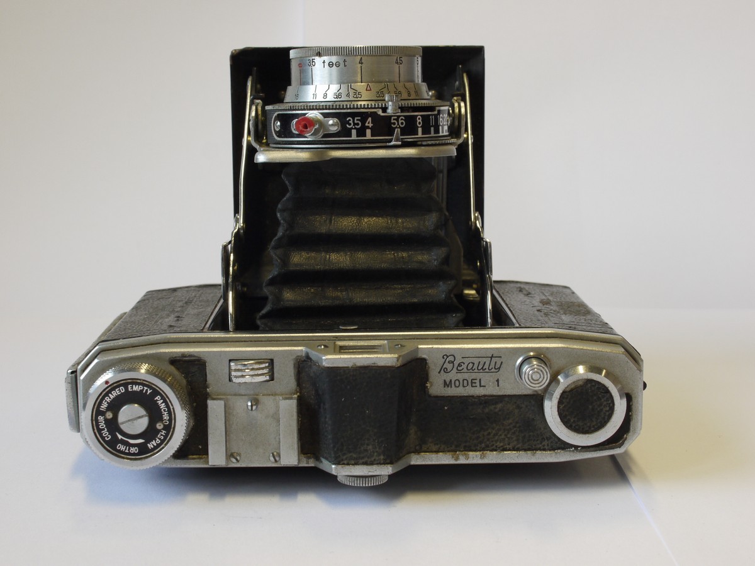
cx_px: 378
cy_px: 283
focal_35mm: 60
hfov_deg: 32.2
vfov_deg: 24.4
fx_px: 1309
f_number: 11
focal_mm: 30
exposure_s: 1/15
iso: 400
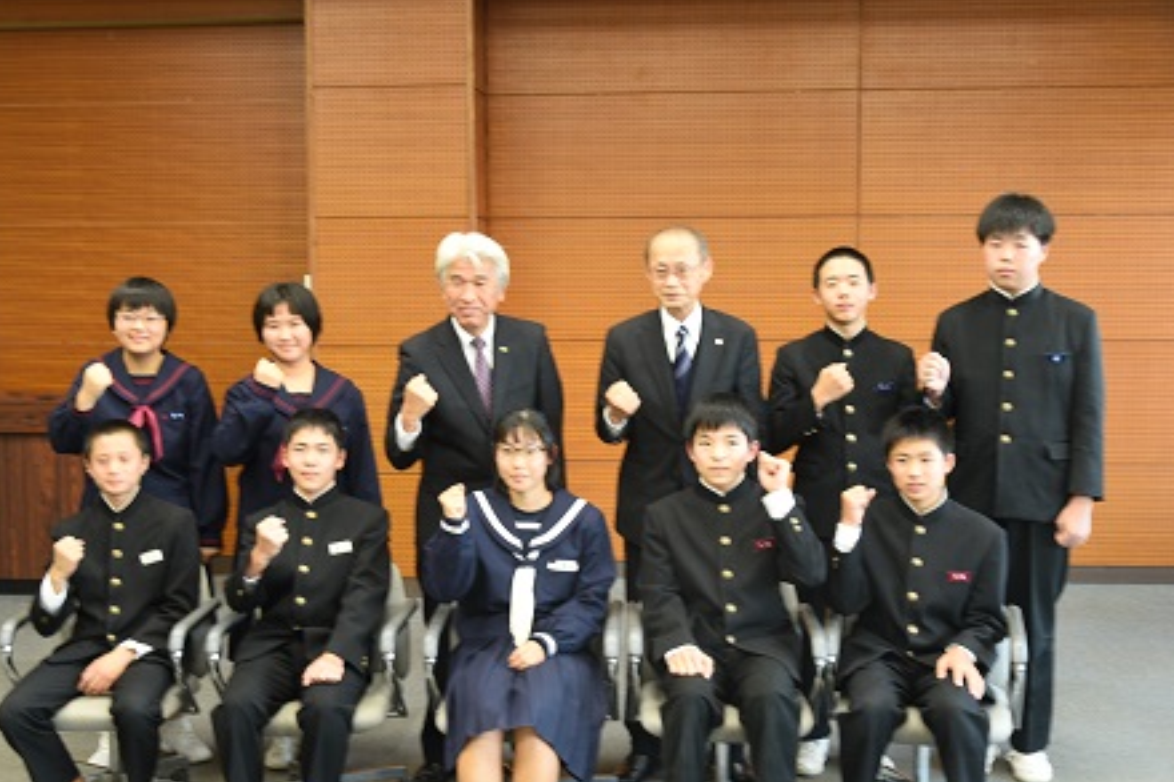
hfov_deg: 43.6
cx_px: 576
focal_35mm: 45
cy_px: 395
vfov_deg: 29.8
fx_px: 1467
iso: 1000
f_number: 5.6
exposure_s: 1/8
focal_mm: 44
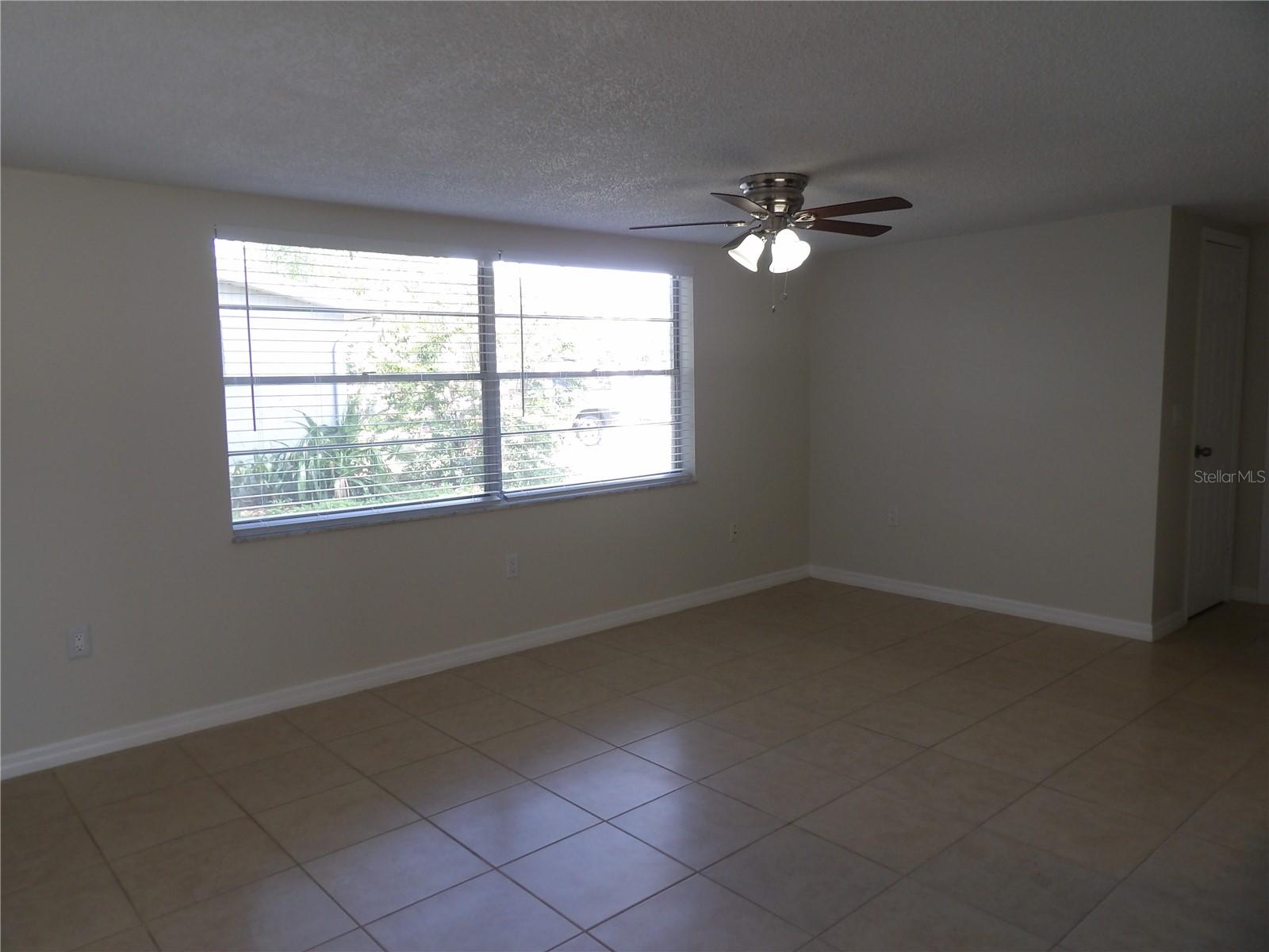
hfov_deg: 71.6
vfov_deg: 56.8
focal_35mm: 24
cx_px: 634
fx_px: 880
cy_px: 476
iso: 100
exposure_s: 1/40
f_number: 3.2
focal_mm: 4.3
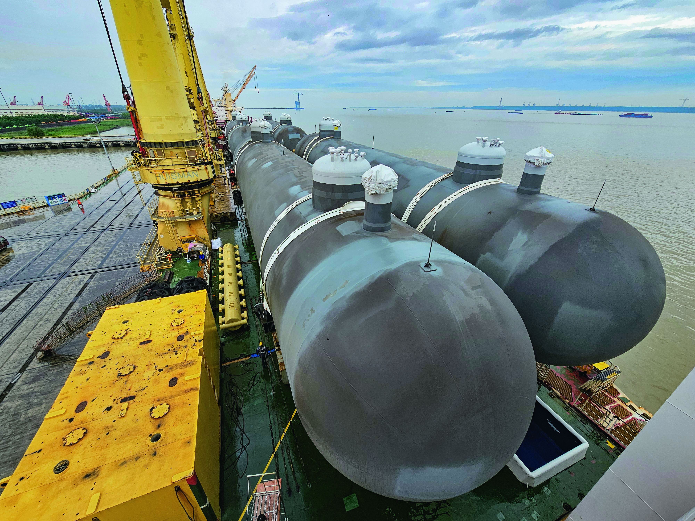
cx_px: 348
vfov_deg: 89.9
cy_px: 260
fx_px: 261
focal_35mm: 13
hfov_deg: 106.2
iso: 50
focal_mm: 2.2
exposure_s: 1/1567
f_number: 2.2
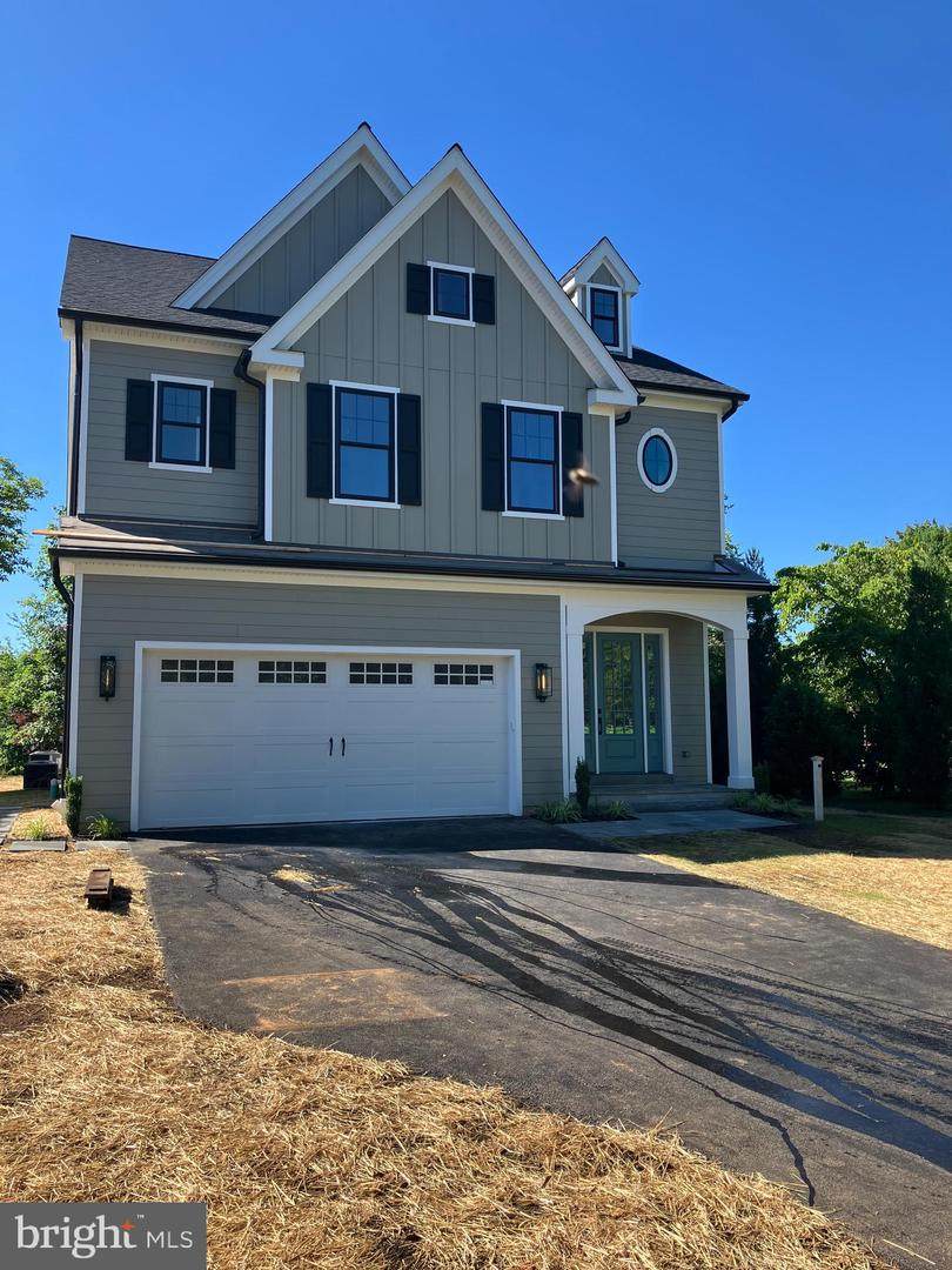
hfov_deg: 49.7
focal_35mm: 28
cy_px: 635
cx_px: 476
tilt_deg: +6.1
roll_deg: +0.9
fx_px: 1027
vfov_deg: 63.4
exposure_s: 1/883
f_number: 1.8
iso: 32
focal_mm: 3.99
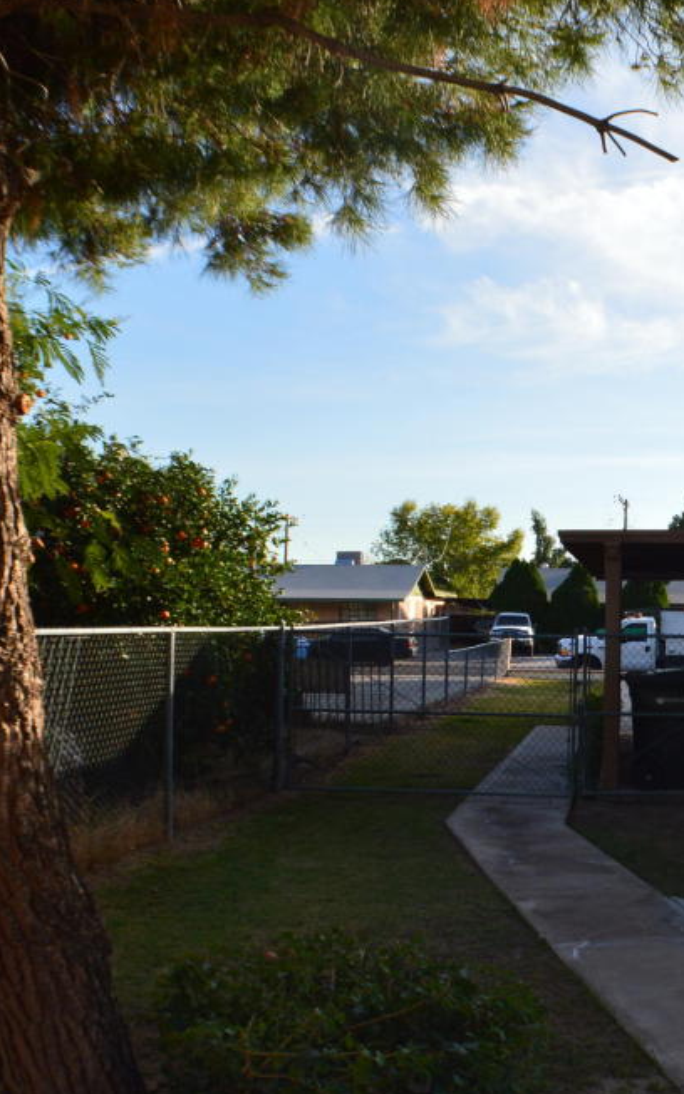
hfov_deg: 23.1
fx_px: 1611
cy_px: 635
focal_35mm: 54
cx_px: 670
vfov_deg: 37.4
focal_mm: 20
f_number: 10
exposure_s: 1/320
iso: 400
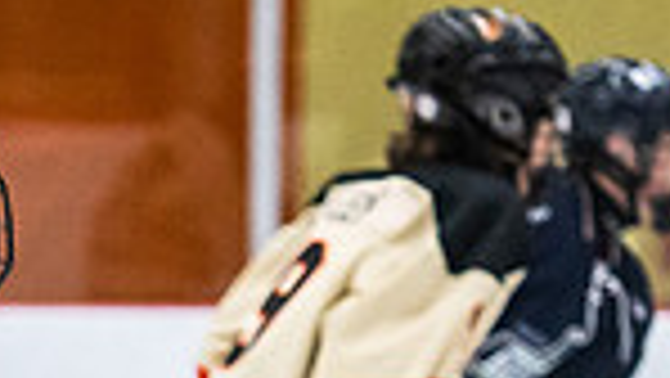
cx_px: -302
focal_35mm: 723
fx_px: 12852
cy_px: 726
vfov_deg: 1.7
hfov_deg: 3.0
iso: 1800
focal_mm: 110
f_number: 2.8
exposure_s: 1/640
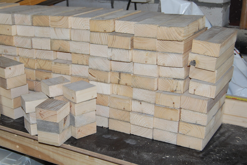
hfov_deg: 33.6
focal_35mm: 59
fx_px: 406
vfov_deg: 23.1
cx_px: 87
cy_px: 80
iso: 200
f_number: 4.2
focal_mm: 30
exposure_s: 1/60
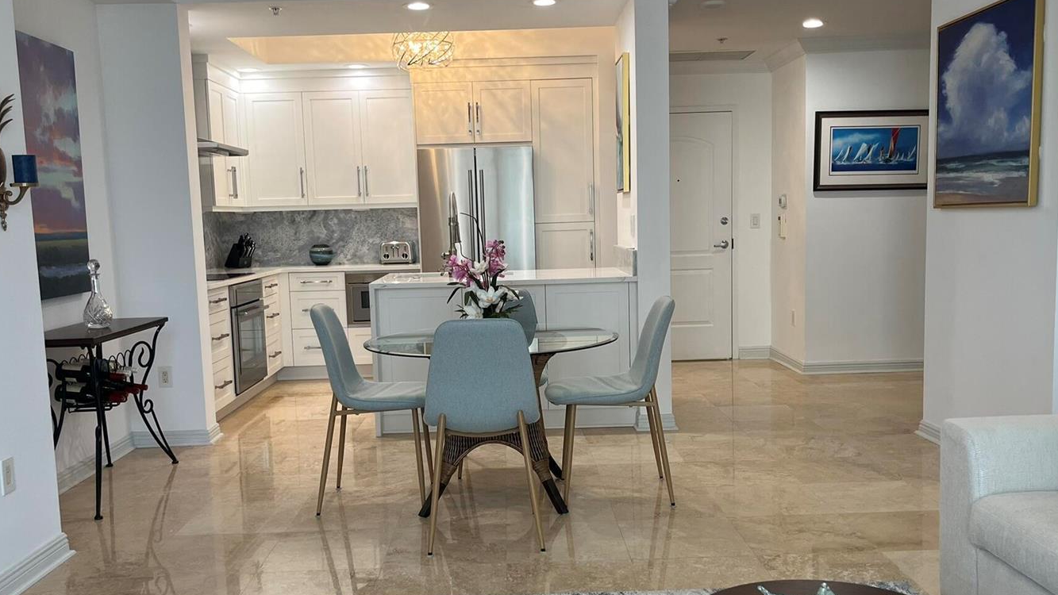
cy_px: 315
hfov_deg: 58.0
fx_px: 954
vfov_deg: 34.6
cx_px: 510
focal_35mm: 34
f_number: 1.6
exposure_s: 1/120
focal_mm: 5.1
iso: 80
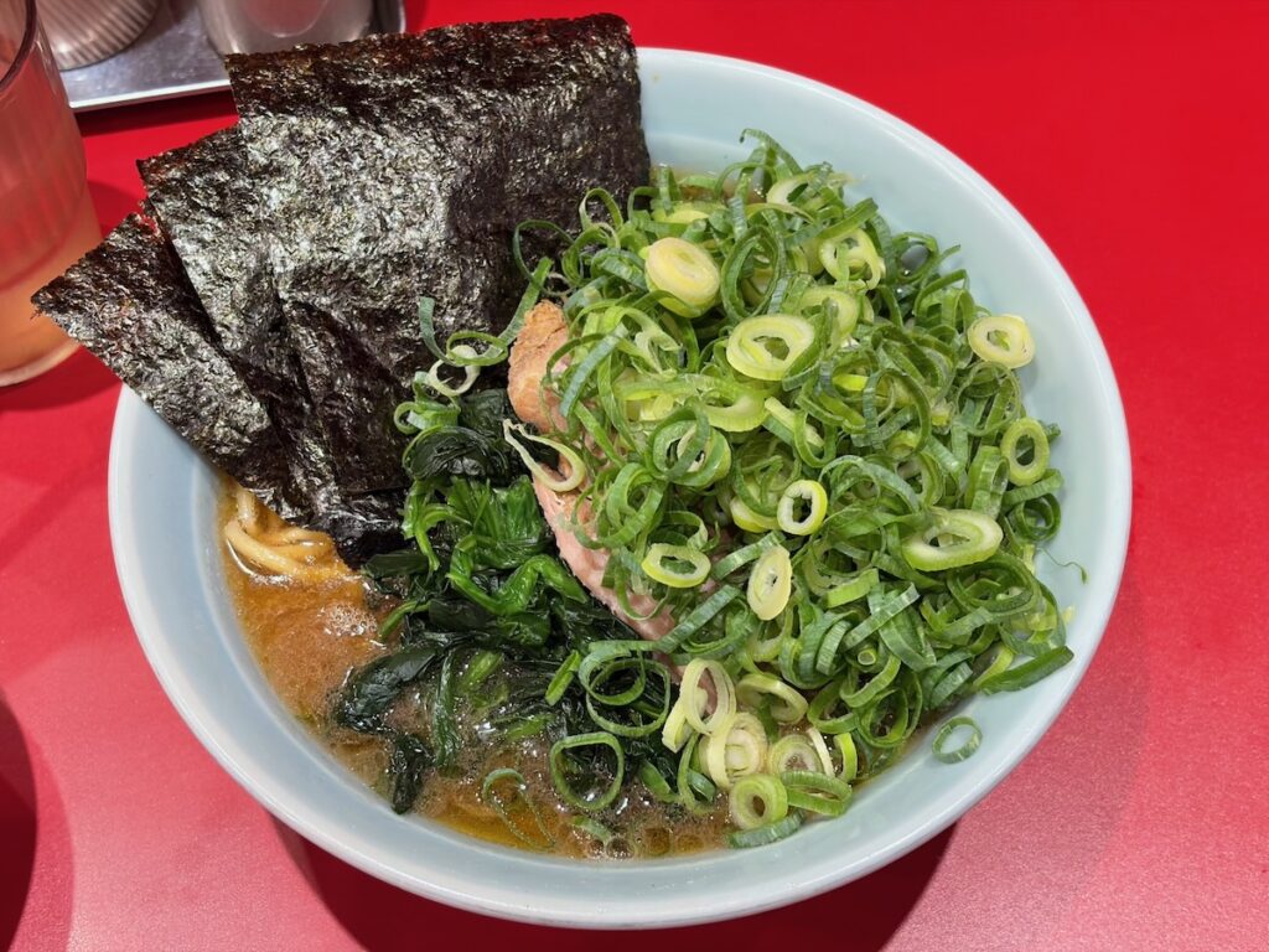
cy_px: 476
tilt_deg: -59.4
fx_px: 1906
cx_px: 634
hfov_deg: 36.8
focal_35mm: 52
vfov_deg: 28.0
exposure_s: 1/50
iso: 80
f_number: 1.6
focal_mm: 5.96
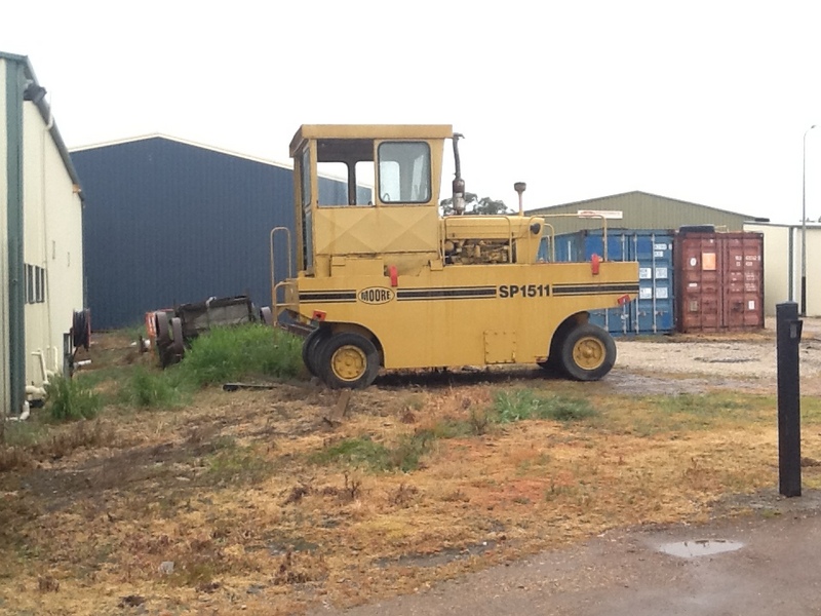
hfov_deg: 42.9
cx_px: 410
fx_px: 1044
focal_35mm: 44
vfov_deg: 32.9
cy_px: 308
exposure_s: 1/144
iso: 40
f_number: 2.4
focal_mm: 2.03
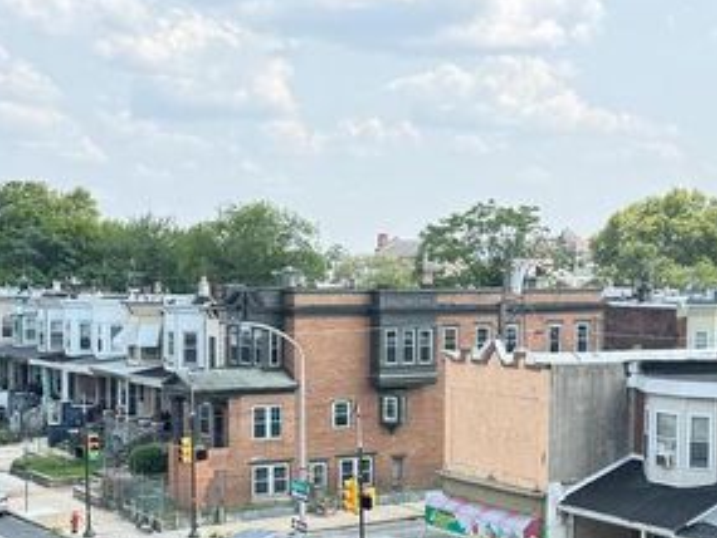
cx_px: 418
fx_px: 1036
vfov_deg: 28.9
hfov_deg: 38.1
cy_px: 373
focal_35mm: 50
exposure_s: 1/1488
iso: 80
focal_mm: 6.76
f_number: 1.78
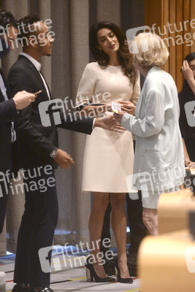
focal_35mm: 160
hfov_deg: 8.6
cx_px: 98
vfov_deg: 12.8
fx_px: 1299
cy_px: 146
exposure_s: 1/250
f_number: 3.5
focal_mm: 160
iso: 4000
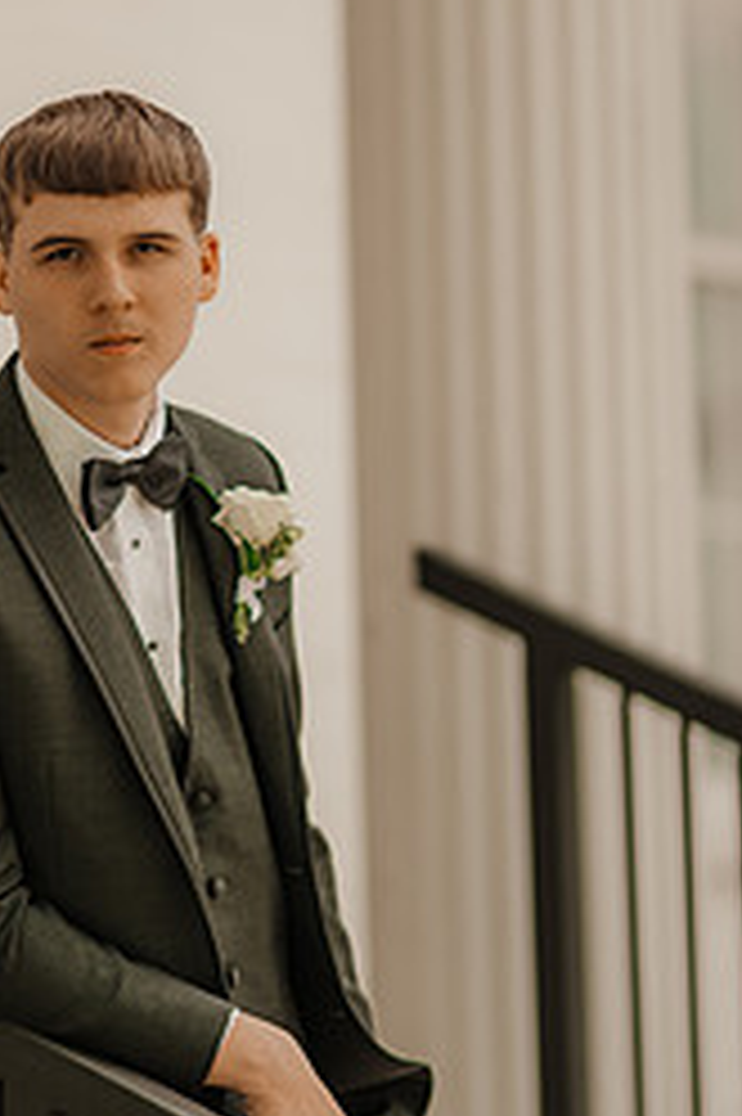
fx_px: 8823
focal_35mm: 285
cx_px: 202
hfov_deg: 4.8
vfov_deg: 7.2
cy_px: 580
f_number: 1.4
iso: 64
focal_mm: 105
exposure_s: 1/1000
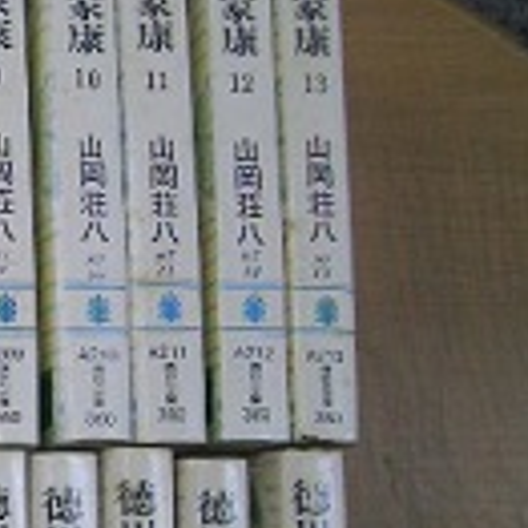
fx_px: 1570
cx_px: -165
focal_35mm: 91
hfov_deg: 17.8
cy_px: 484
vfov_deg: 18.7
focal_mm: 5.8
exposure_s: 1/60
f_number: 2.6
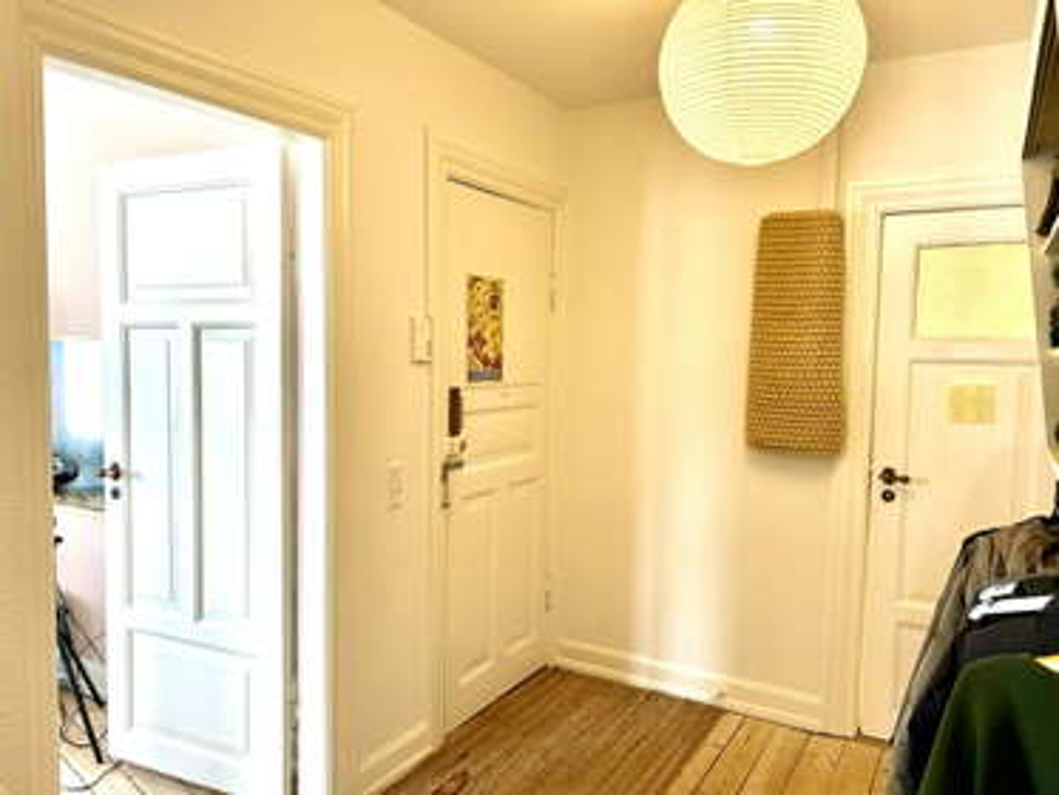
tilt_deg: -3.4
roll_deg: -0.2
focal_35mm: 26
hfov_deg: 67.3
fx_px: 796
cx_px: 530
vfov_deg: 53.1
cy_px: 398
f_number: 1.5
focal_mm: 5.7
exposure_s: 1/100
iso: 80
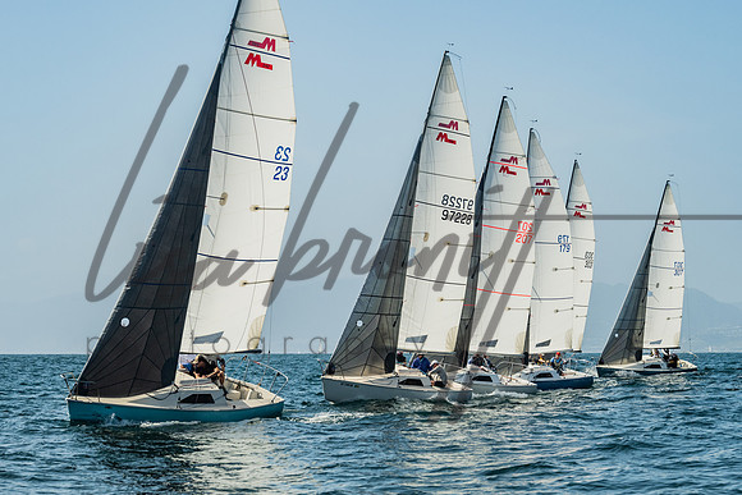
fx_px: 1929
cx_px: 394
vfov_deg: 14.6
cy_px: 255
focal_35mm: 94
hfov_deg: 21.8
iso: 320
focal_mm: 70
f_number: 6
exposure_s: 1/1250
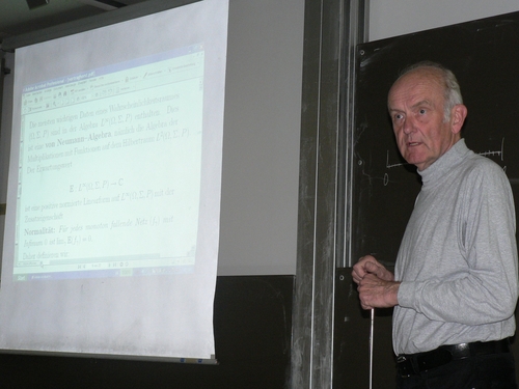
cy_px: 194
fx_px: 1094
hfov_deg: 26.7
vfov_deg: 20.2
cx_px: 260
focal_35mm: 73
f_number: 3.2
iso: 200
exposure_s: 1/60
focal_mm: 12.2
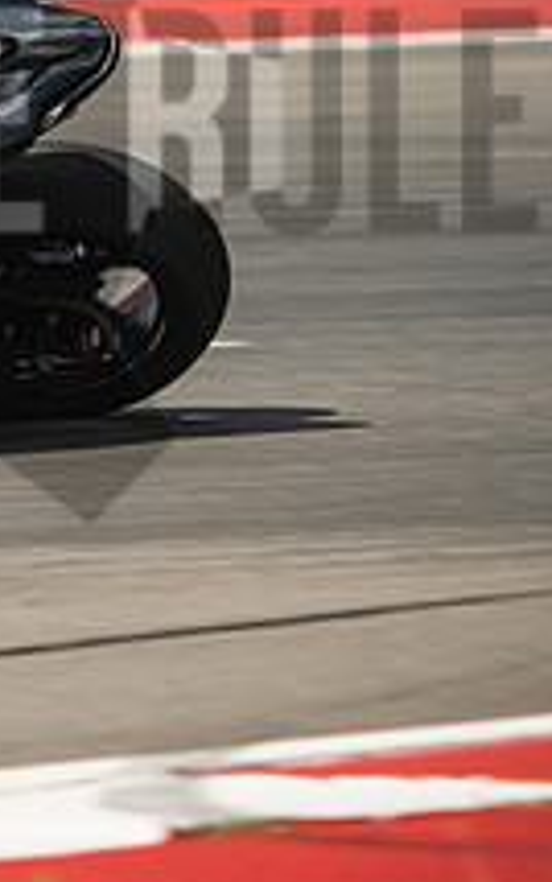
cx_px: -222
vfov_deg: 2.5
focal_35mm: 829
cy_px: 126
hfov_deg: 1.6
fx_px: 19927
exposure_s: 1/400
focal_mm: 200
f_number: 2
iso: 320
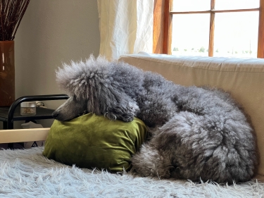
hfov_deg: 25.3
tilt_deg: -3.6
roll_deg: -2.9
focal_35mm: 77
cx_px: 132
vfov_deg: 19.1
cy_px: 99
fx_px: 587
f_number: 2.8
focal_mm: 9
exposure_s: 1/99
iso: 125
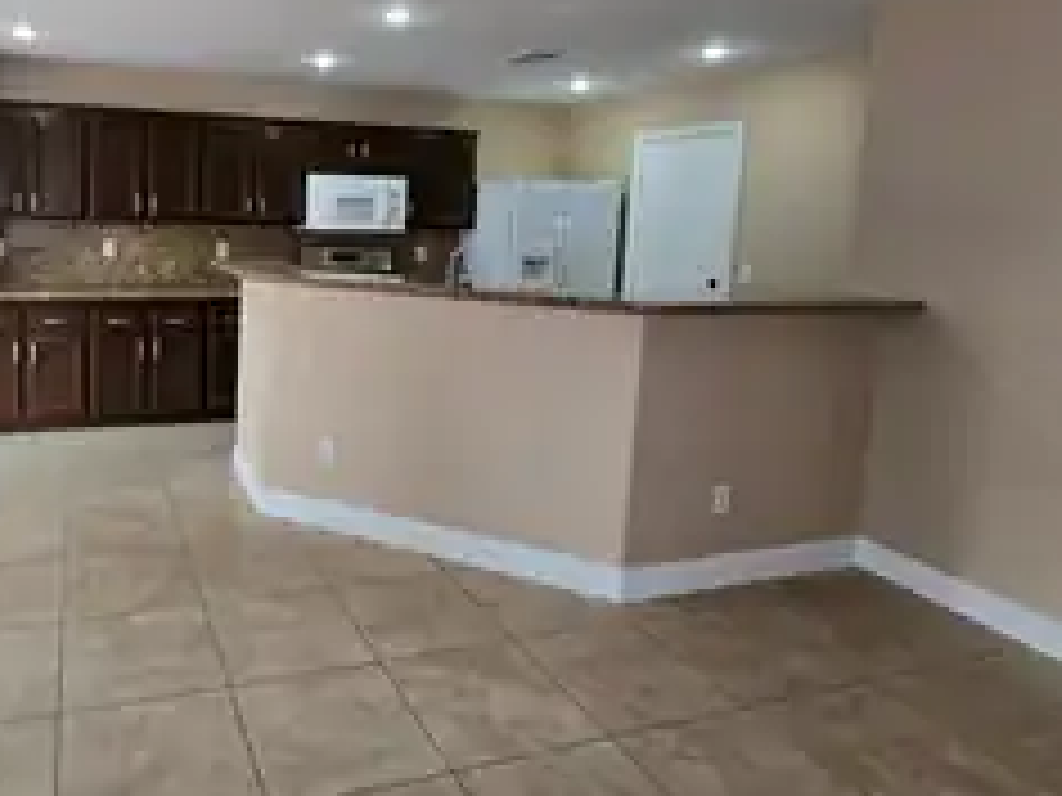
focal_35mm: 22
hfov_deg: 72.5
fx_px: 675
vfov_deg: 60.2
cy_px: 292
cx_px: 302
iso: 64
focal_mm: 2.2
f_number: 2.2
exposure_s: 1/60
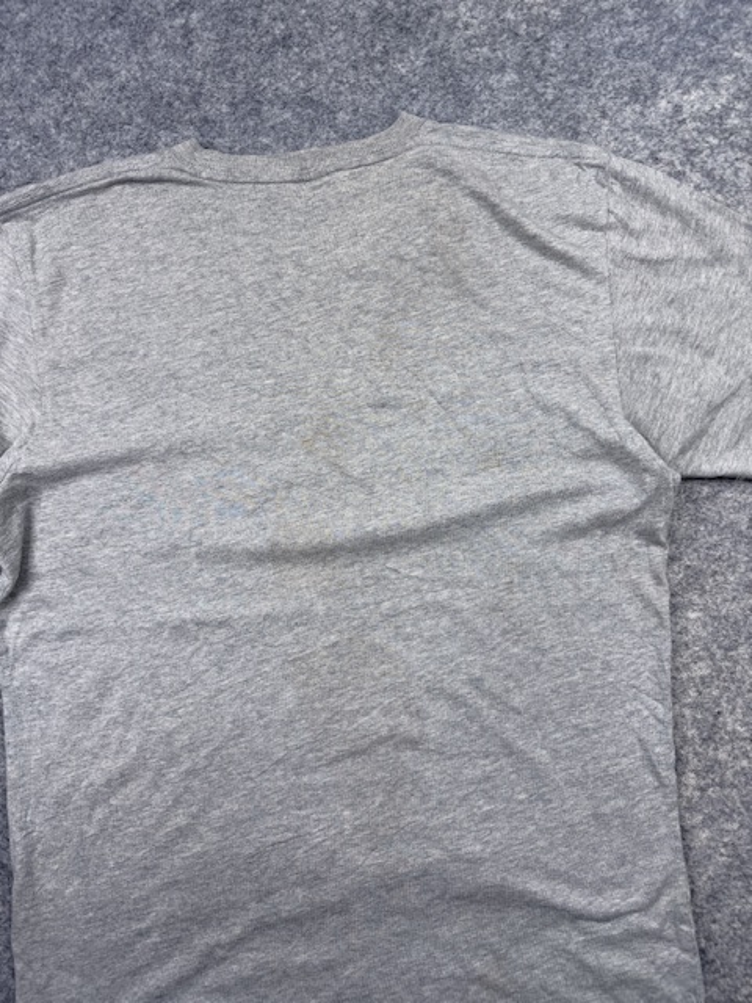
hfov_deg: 56.8
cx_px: 376
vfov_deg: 71.6
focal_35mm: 24
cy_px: 502
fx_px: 695
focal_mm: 6.76
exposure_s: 1/159
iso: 64
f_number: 1.78
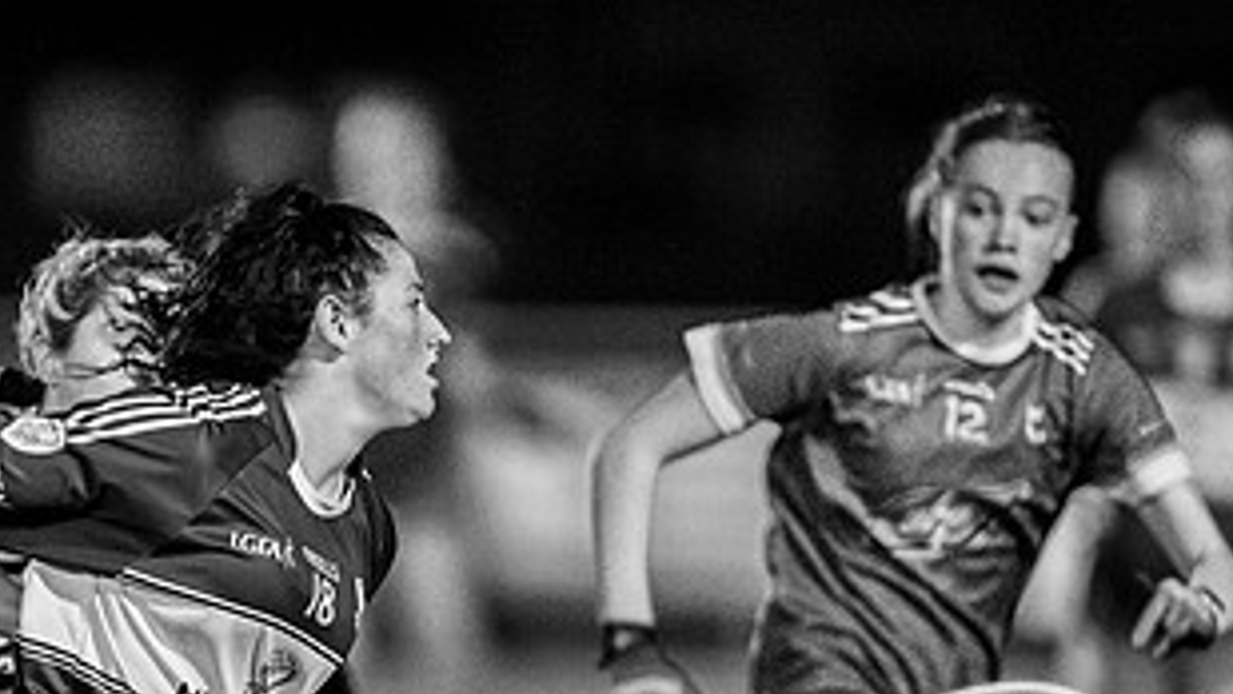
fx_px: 25868
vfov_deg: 1.5
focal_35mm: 791
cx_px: 315
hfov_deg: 2.7
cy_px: 758
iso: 5000
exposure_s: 1/500
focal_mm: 400
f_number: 2.8
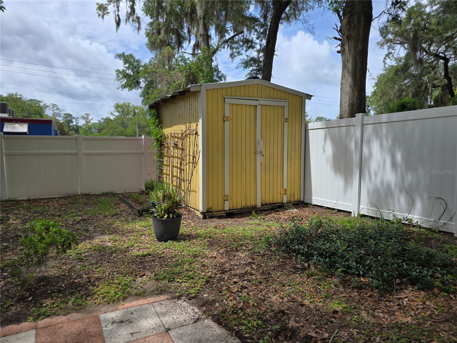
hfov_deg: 73.9
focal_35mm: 23
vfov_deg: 58.9
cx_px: 228
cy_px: 172
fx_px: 304
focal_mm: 6.3
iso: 12
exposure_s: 1/707
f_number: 1.7
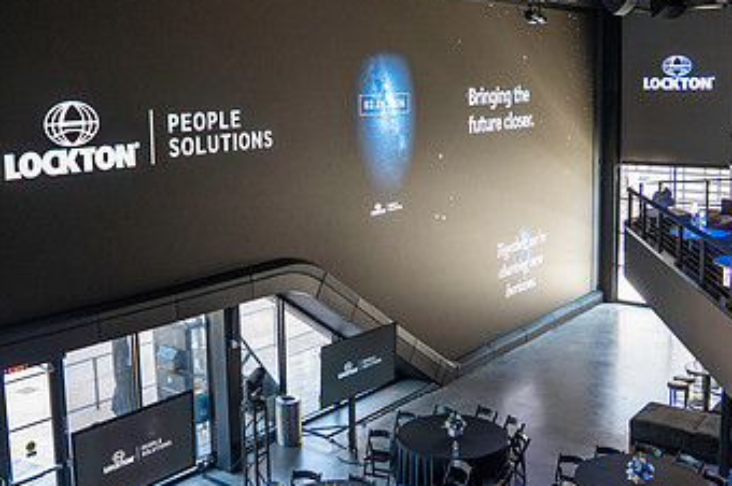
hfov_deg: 47.4
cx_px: 329
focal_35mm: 41
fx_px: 833
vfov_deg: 32.4
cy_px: 177
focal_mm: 24
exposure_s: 1/160
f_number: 2.8
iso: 1250
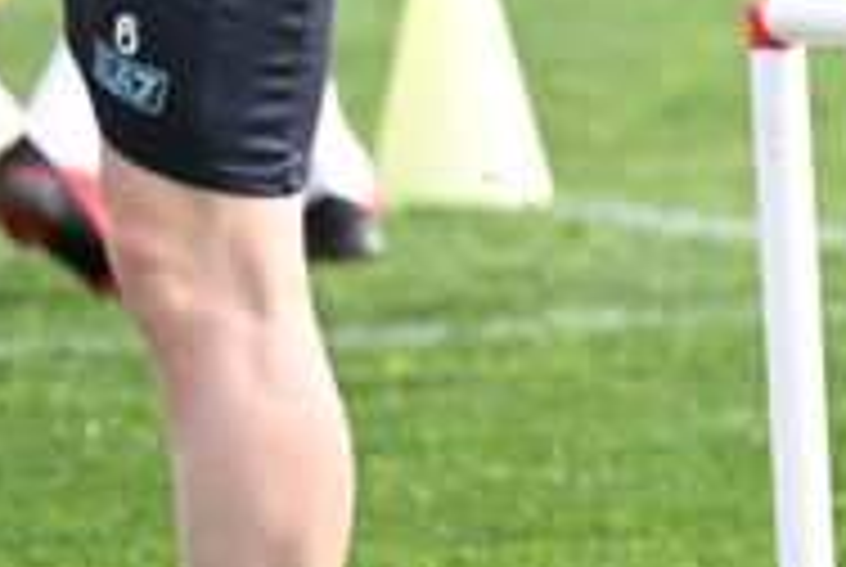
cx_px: 1922
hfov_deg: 1.9
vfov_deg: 1.3
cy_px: -601
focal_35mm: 1088
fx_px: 25608
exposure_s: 1/1250
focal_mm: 200
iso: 400
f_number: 4
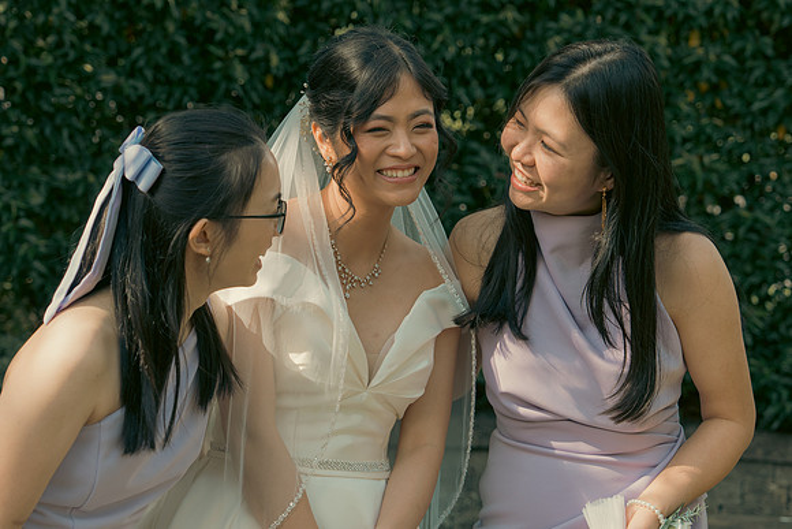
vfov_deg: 15.0
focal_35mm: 91
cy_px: 264
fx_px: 2002
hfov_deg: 22.4
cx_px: 396
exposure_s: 1/250
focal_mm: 61
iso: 125
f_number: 3.5
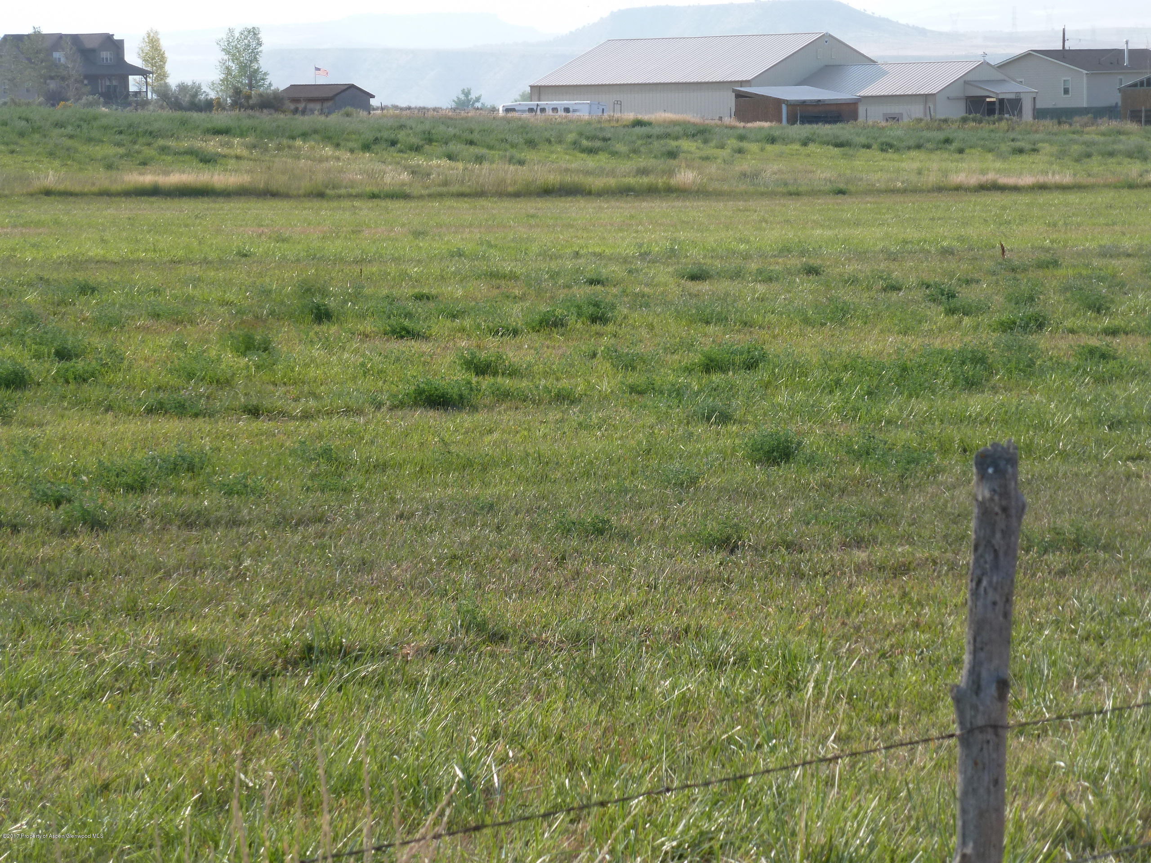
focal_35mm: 131
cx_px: 576
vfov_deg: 11.3
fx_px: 4356
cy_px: 432
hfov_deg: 15.1
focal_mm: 23.4
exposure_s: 1/200
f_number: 5.2
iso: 100
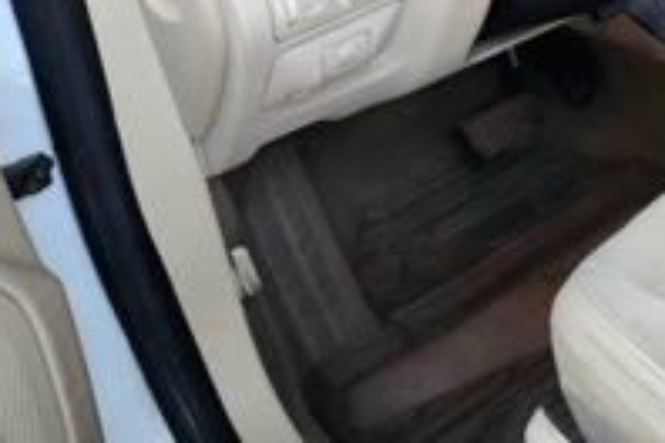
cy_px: -104
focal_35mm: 61
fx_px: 1127
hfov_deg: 28.6
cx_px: 799
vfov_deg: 20.6
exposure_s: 1/120
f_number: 1.8
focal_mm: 6.4
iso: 320
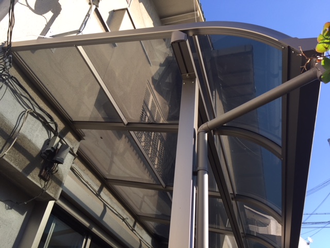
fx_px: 276
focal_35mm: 29
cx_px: 165
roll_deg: -9.3
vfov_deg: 48.2
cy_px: 124
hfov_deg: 61.7
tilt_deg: +40.5
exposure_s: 1/638
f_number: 2.2
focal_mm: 4.15
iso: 32
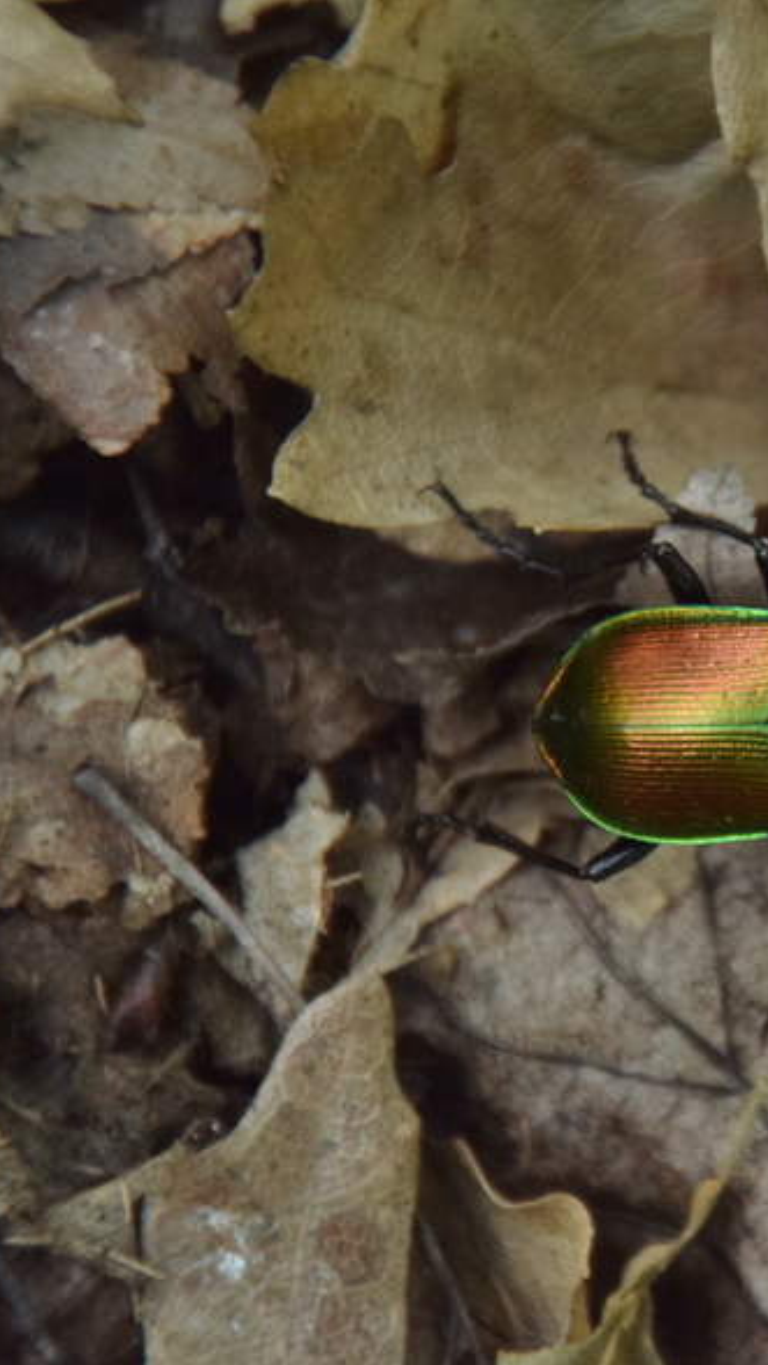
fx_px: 12989
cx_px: 865
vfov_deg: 6.0
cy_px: 722
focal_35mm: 359
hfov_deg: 3.4
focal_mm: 140
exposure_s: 1/100
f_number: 5.6
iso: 800
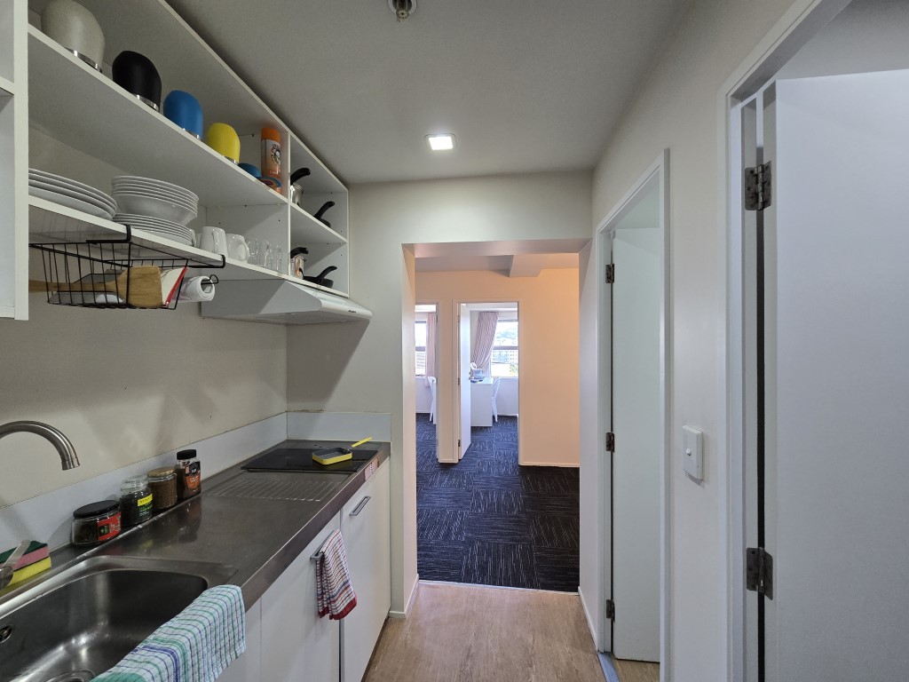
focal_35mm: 13
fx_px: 341
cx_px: 454
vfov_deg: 89.9
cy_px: 341
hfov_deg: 106.2
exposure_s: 1/50
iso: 160
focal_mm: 2.2
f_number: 2.2
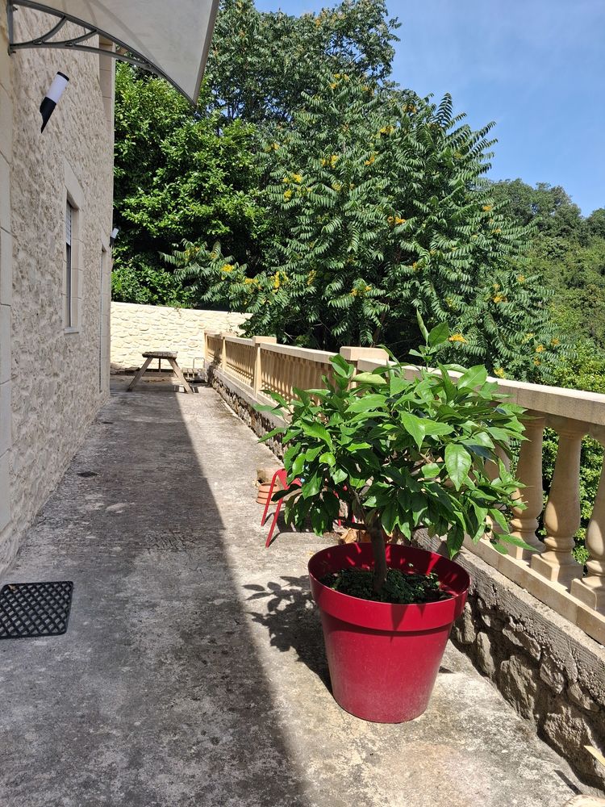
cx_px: 302
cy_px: 404
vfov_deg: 65.3
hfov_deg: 51.4
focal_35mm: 27
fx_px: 629
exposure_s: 1/351
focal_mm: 4
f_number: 1.8
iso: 25
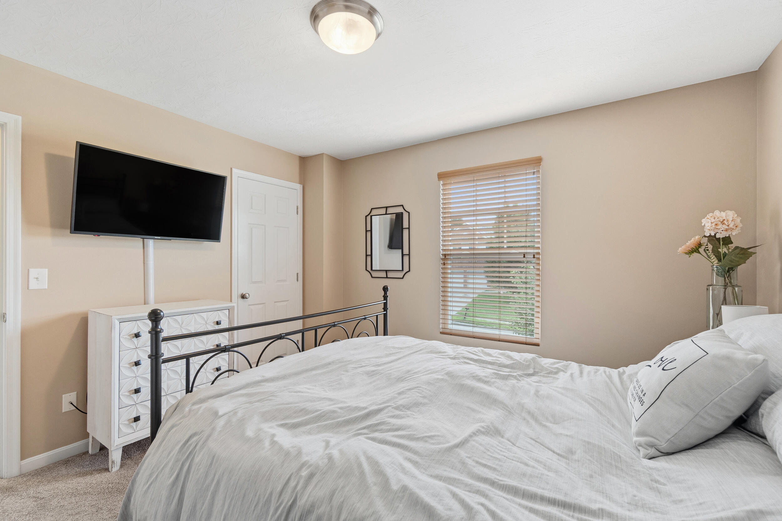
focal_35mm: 15
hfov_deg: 100.4
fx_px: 326
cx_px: 391
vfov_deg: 77.3
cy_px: 260
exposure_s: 1/4
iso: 400
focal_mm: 10
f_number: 6.3
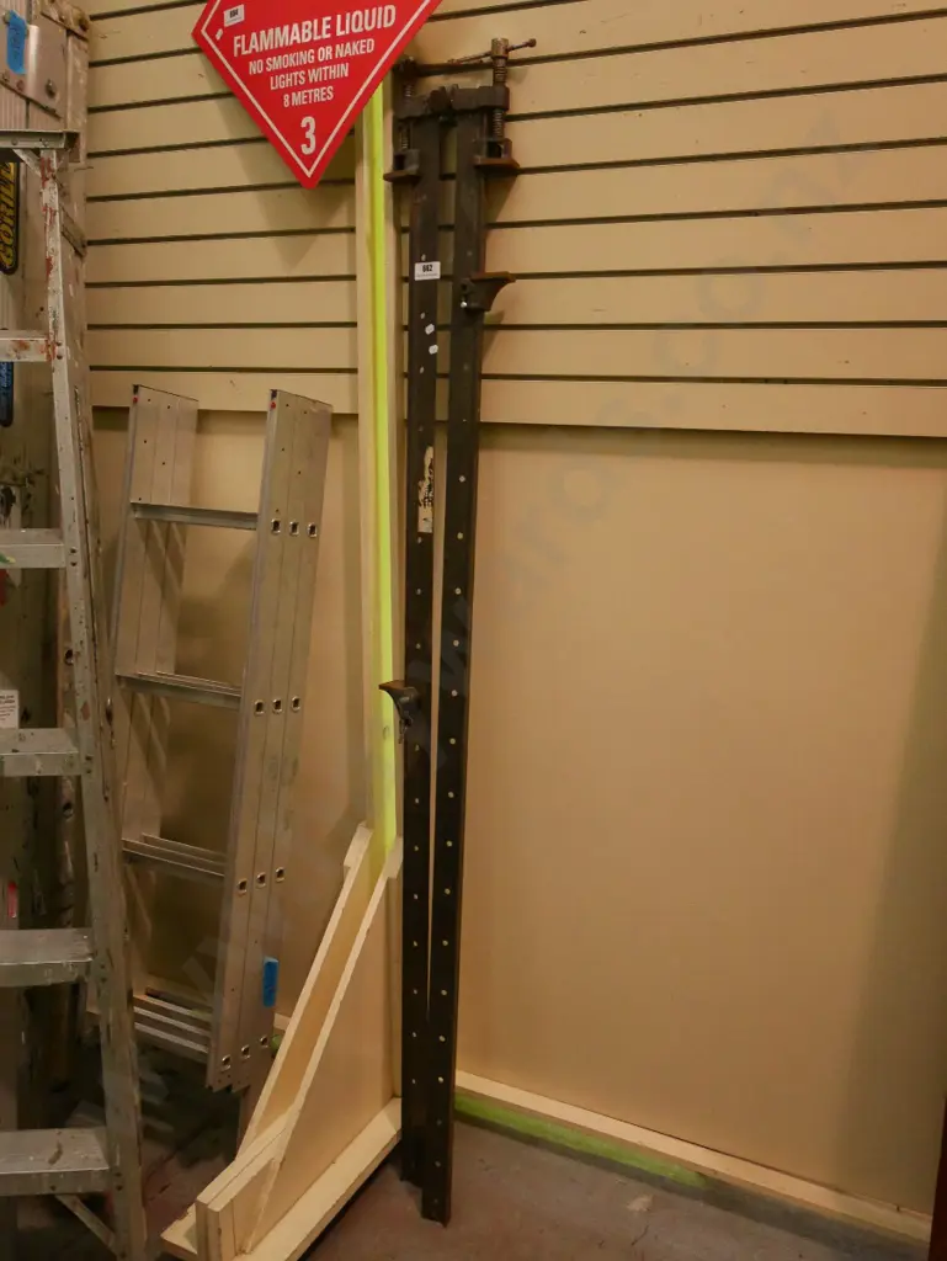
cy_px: 630
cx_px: 474
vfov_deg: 56.8
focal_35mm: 32
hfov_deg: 44.2
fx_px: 1166
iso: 3200
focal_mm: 16
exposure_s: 1/250
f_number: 4
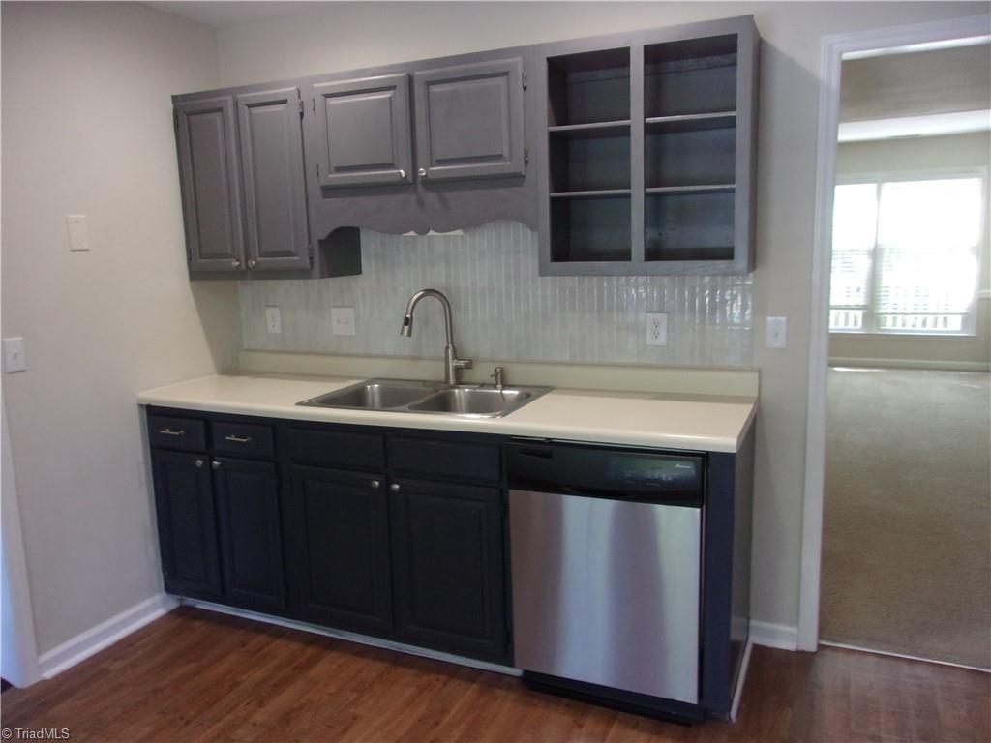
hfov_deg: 65.3
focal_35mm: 27
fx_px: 773
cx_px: 496
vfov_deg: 51.4
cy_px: 372
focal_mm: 4.9
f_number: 3
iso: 194
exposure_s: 1/34
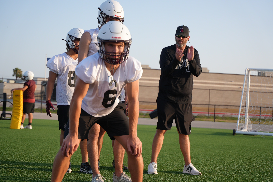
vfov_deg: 20.3
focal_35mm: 67
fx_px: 508
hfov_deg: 30.1
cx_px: 136
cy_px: 91
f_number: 4.5
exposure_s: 1/250
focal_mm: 67
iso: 80
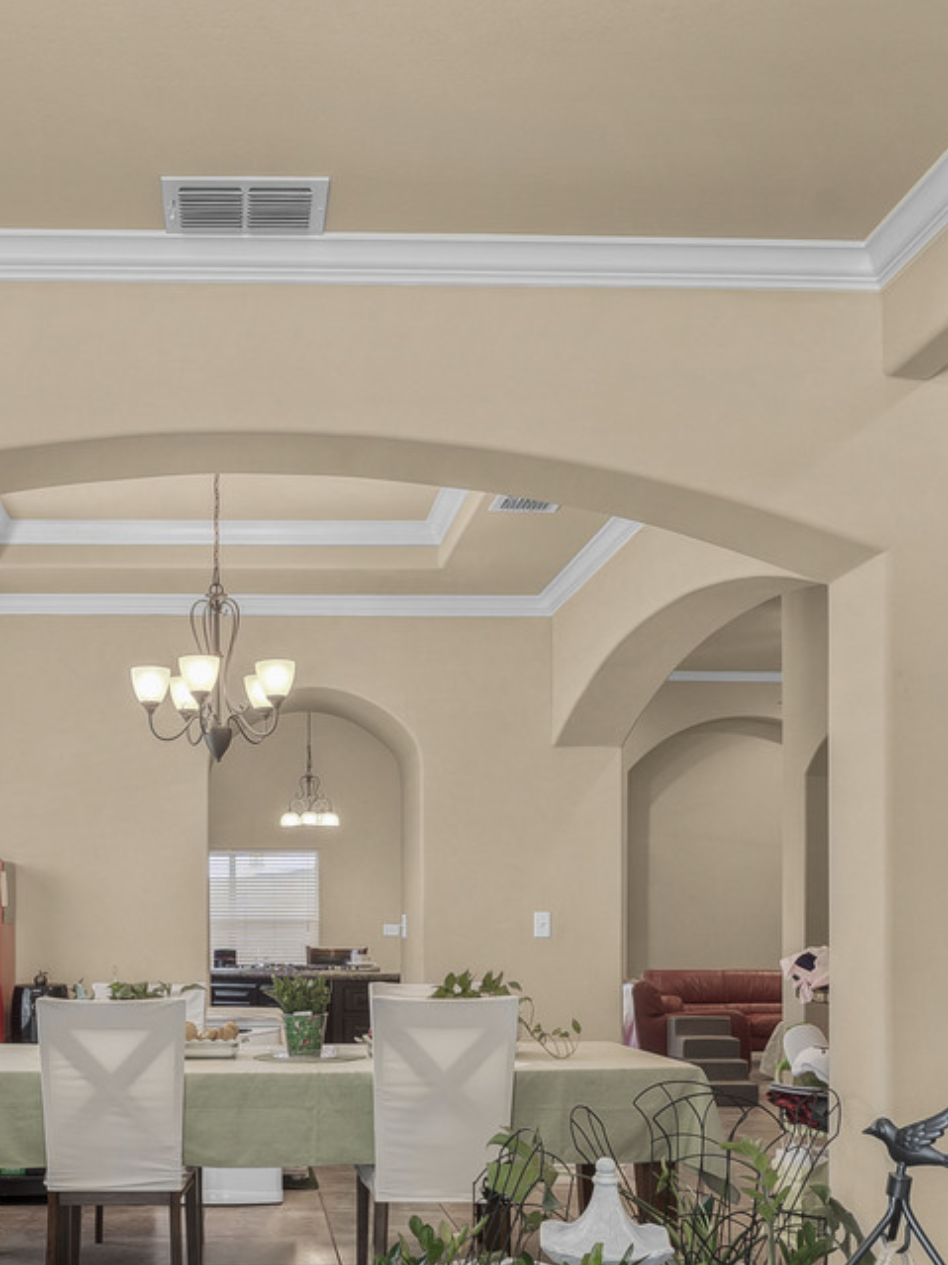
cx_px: 253
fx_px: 1425
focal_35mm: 39
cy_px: 986
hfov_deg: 36.1
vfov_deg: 45.8
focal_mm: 16
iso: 200
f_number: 9
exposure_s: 1/10
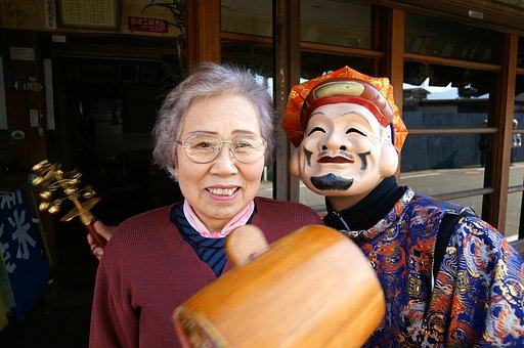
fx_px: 371
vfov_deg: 50.3
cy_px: 174
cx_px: 262
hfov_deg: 70.5
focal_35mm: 26
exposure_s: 1/50
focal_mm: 17
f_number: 5.6
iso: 100
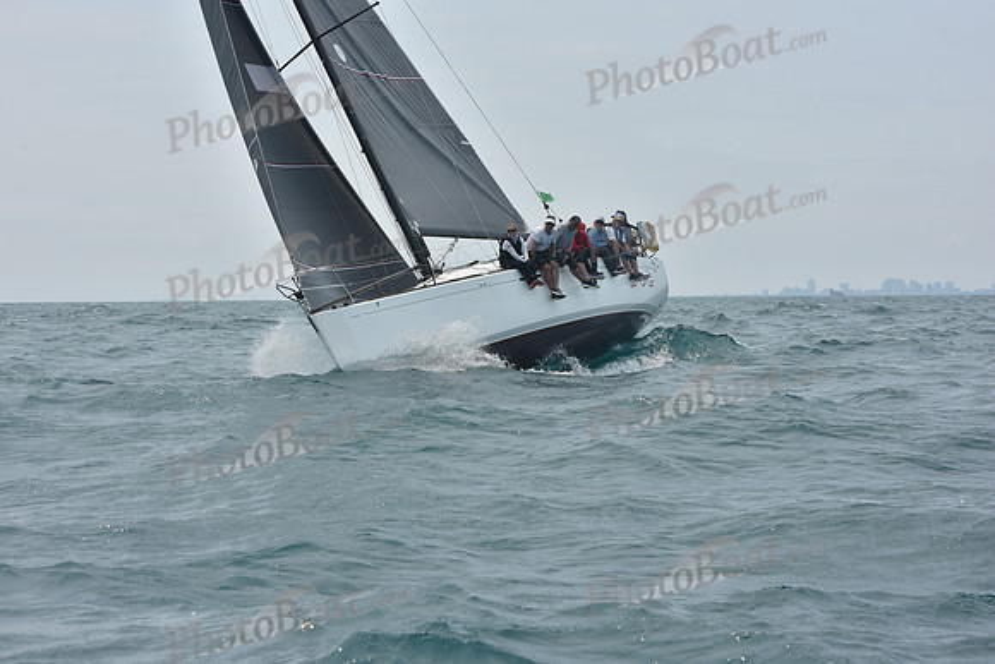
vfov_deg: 15.9
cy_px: 332
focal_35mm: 86
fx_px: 2377
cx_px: 498
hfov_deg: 23.6
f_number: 11
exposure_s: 1/800
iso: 250
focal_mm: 86
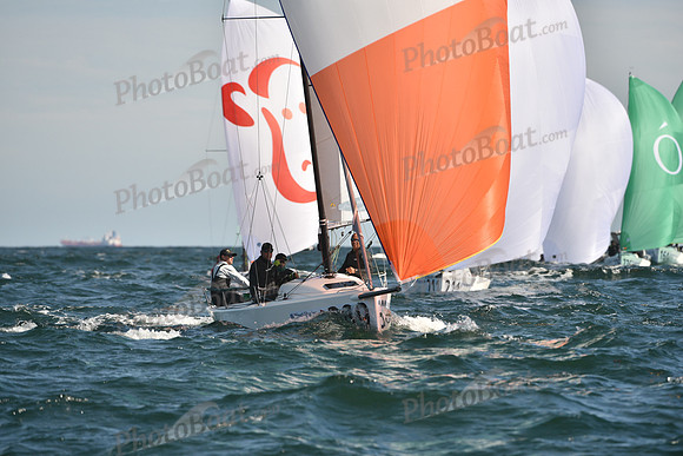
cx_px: 342
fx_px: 7590
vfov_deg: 3.4
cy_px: 228
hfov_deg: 5.2
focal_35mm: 400
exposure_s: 1/1250
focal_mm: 400
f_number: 6.3
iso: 250
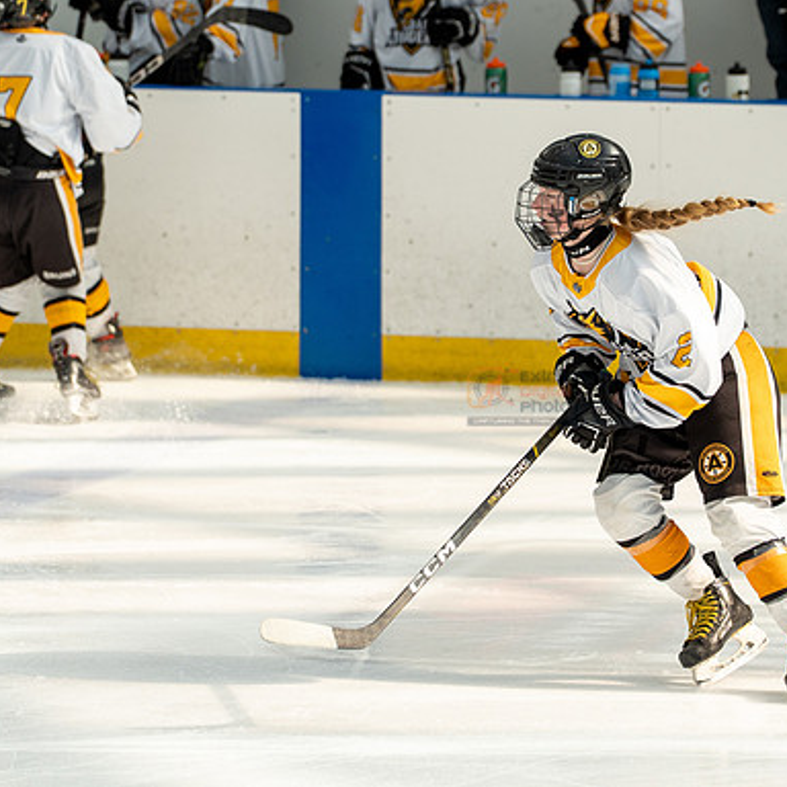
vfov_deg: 6.1
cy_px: 395
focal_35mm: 289
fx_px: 7434
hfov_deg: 6.1
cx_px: 555
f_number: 3.5
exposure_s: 1/1600
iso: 800
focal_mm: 150
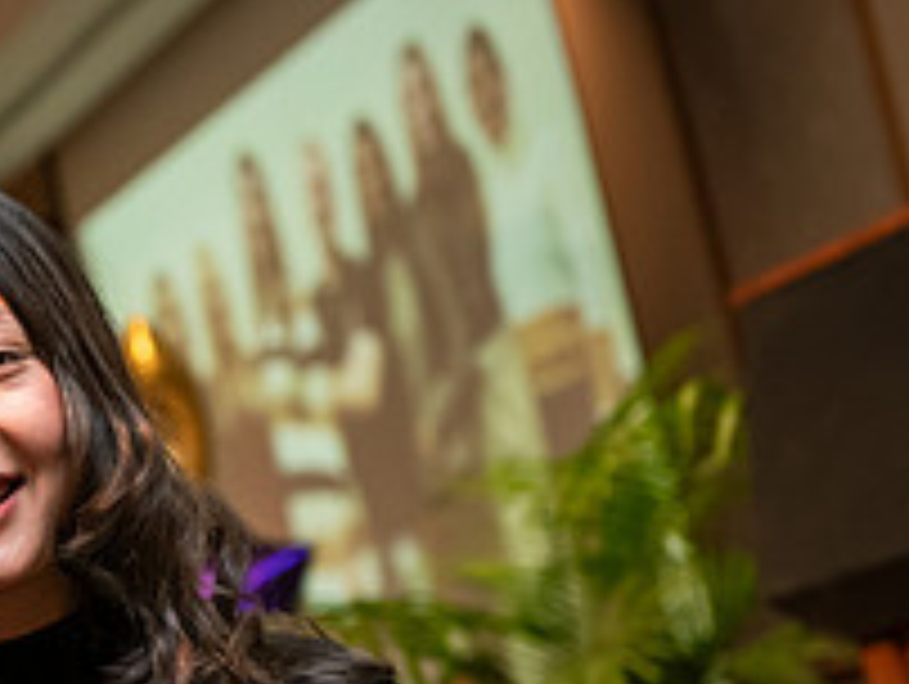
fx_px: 4207
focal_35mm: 160
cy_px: 547
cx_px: -346
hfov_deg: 11.9
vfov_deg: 9.3
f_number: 3.5
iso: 1600
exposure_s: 1/160
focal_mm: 58
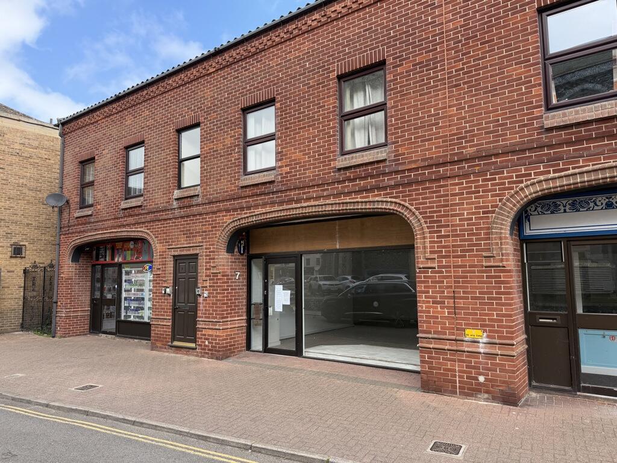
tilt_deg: +5.0
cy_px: 232
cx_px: 308
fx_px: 428
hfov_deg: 71.6
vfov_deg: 56.8
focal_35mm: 24
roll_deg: +0.7
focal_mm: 6.76
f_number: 1.78
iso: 100
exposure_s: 1/1106
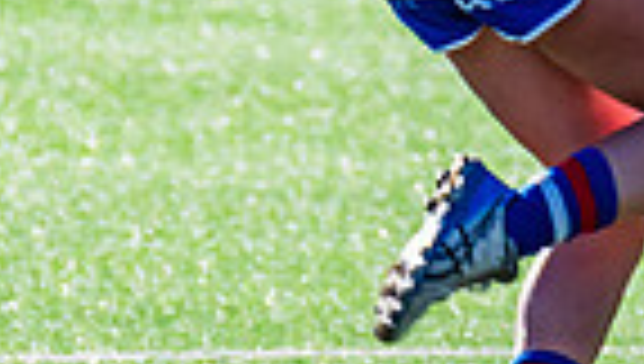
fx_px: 33269
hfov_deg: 1.1
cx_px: 670
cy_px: 5
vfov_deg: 0.6
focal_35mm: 1945
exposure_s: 1/1250
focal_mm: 380
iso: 800
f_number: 9
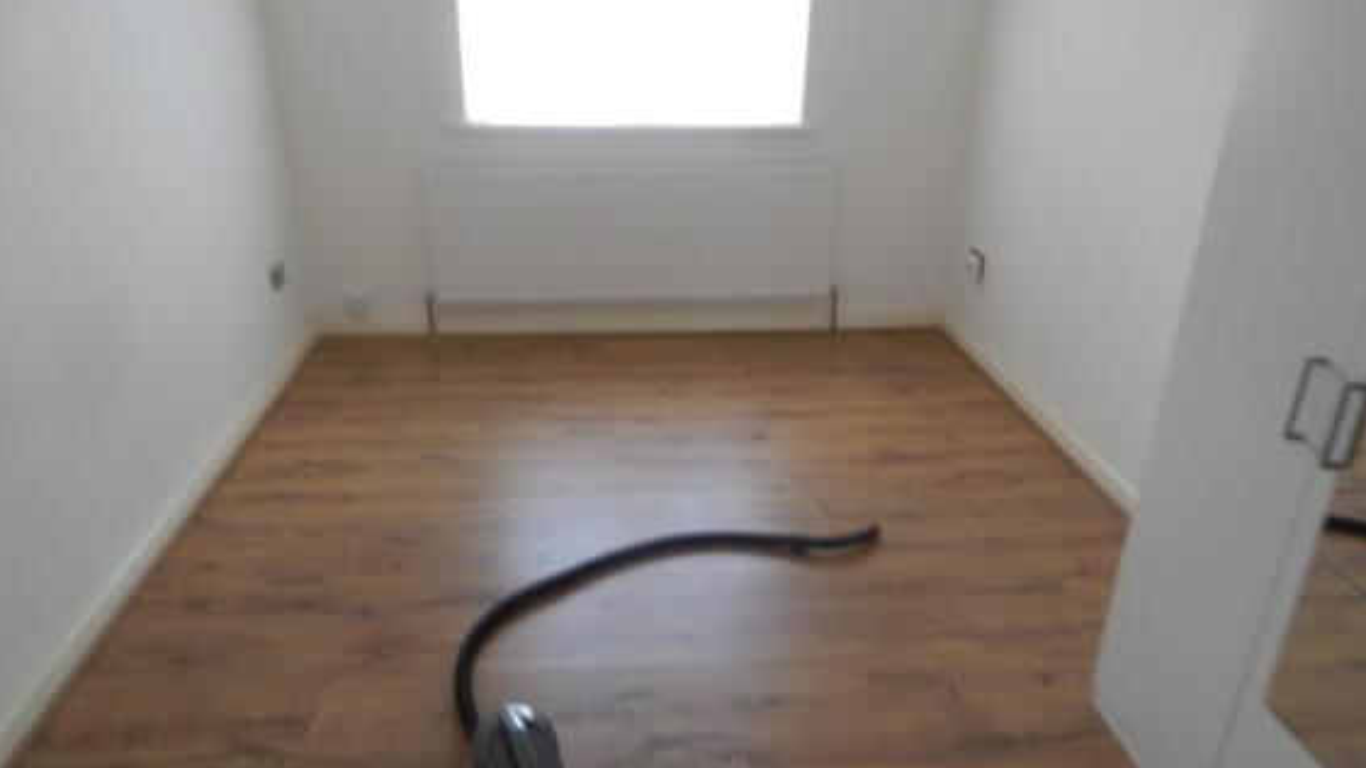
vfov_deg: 44.3
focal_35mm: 26
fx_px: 942
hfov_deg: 71.9
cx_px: 662
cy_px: 427
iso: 180
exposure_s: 1/30
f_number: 3
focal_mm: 4
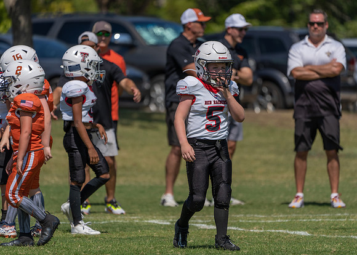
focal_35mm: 439
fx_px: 4446
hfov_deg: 4.6
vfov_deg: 3.3
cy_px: 133
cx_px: 200
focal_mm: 400
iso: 125
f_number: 5.6
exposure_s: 1/1250
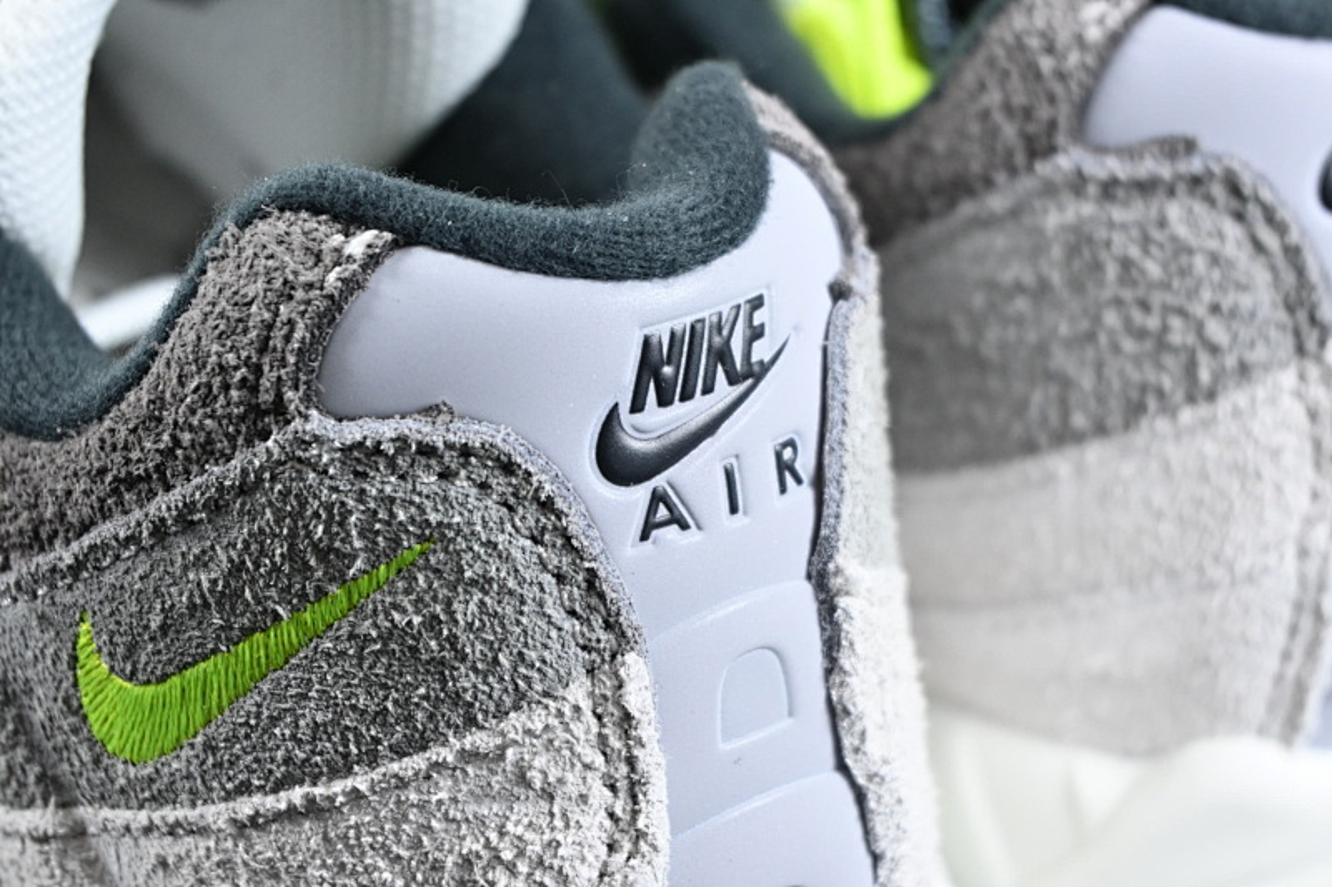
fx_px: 2774
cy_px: 444
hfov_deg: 27.0
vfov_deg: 18.2
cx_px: 666
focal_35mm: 75
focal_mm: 50
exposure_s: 1/125
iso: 1100
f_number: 6.3
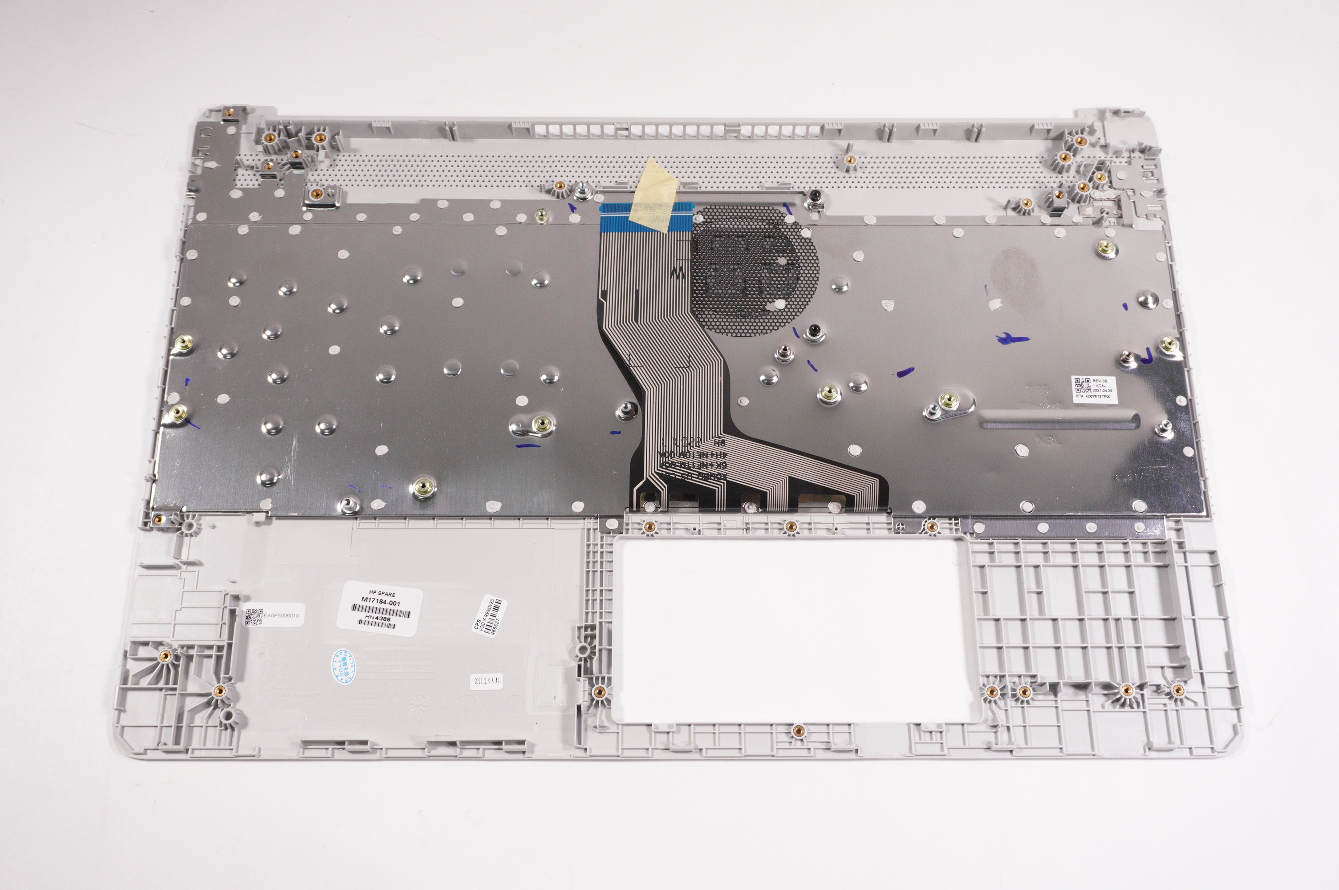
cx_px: 670
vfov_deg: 38.3
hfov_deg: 55.1
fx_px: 1282
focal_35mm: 34
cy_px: 445
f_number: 5.6
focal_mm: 23
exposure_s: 1/320
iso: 1000
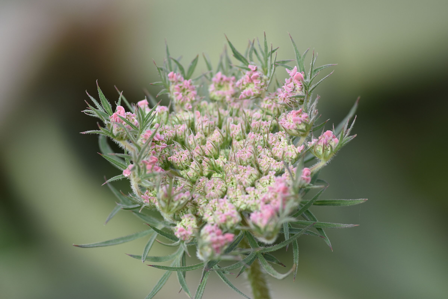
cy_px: 150
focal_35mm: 150
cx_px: 224
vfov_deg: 9.1
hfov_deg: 13.7
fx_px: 1867
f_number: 5.6
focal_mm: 100
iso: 400
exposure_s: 1/1000
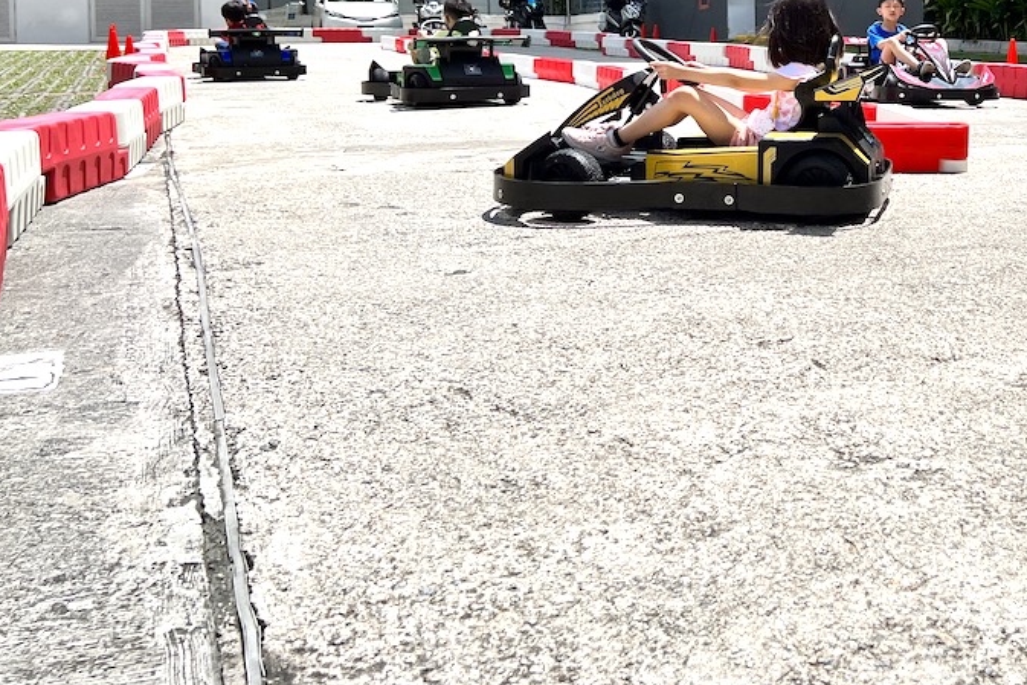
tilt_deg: -0.6
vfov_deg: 28.7
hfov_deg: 42.1
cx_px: 790
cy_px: 70
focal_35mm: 45
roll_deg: +1.1
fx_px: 1284
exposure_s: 1/5076
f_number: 1.5
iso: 50
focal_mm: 5.7
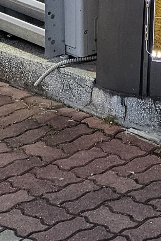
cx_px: 300
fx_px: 1046
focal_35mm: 156
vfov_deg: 11.9
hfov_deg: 8.4
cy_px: -230
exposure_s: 1/120
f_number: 1.8
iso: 200
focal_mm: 5.4
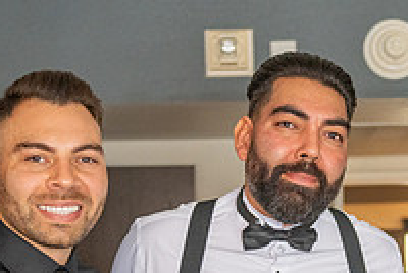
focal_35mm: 110
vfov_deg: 12.1
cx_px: 322
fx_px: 1248
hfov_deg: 18.4
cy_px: 362
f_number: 3.2
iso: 1250
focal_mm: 38
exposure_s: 1/160
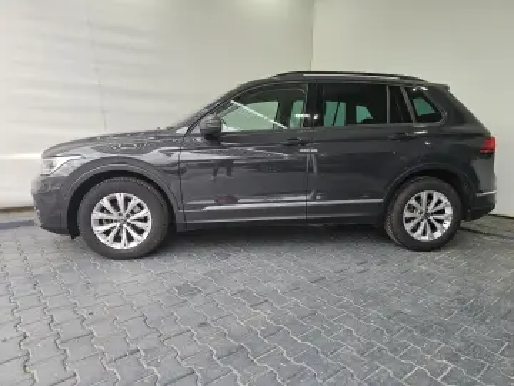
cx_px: 257
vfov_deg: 58.9
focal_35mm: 23
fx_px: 342
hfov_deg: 73.9
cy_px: 193
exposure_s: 1/100
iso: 16
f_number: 1.7
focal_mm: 6.3
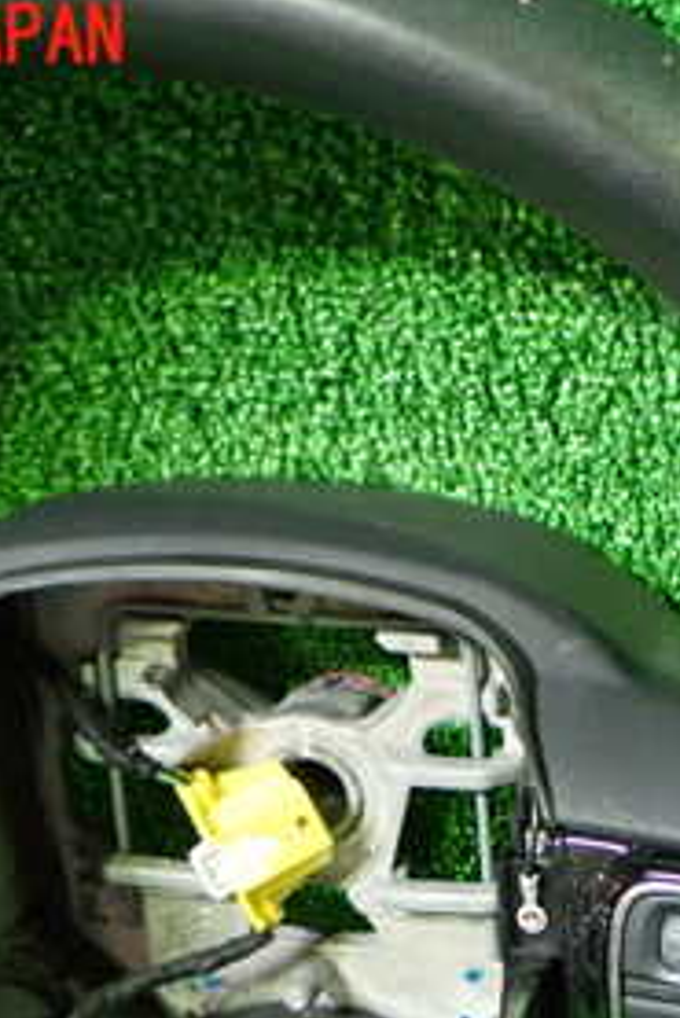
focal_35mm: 81
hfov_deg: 16.7
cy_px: 820
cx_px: 559
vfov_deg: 24.6
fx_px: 2292
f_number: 2.5
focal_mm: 6.37
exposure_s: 1/25
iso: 800
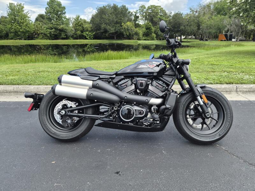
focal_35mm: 23
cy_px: 96
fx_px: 169
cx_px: 128
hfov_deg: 73.9
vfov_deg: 58.9
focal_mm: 5.4
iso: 80
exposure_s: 1/2560
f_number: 1.8
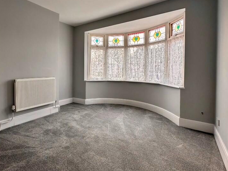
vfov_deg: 65.6
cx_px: 83
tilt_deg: -1.4
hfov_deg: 79.9
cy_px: 72
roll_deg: +0.0
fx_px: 132
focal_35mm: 20
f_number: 2.2
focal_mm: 2.22
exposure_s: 1/231
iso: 40
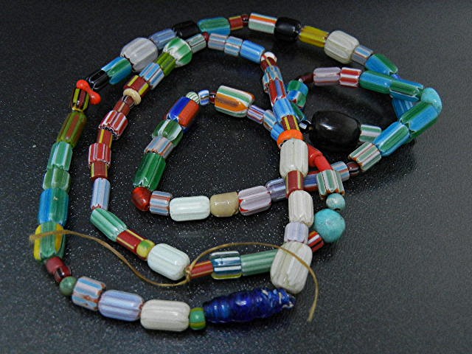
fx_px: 464
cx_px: 236
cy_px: 177
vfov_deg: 41.8
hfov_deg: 54.0
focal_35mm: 34
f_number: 7.2
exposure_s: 1/30
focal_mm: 6.2
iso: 800
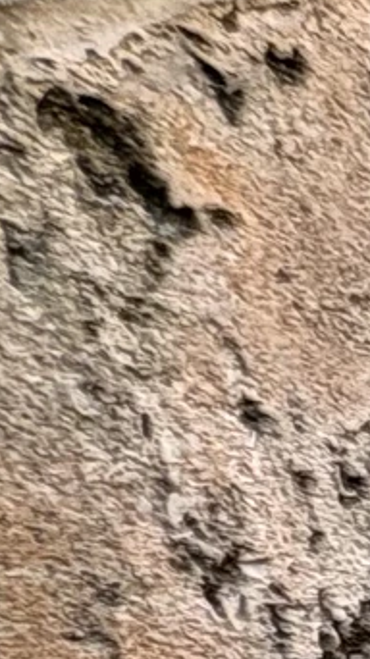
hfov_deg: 7.1
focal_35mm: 107
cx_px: 1632
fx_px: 1869
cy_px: 988
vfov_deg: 17.9
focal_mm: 2.22
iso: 40
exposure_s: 1/186
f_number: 2.2
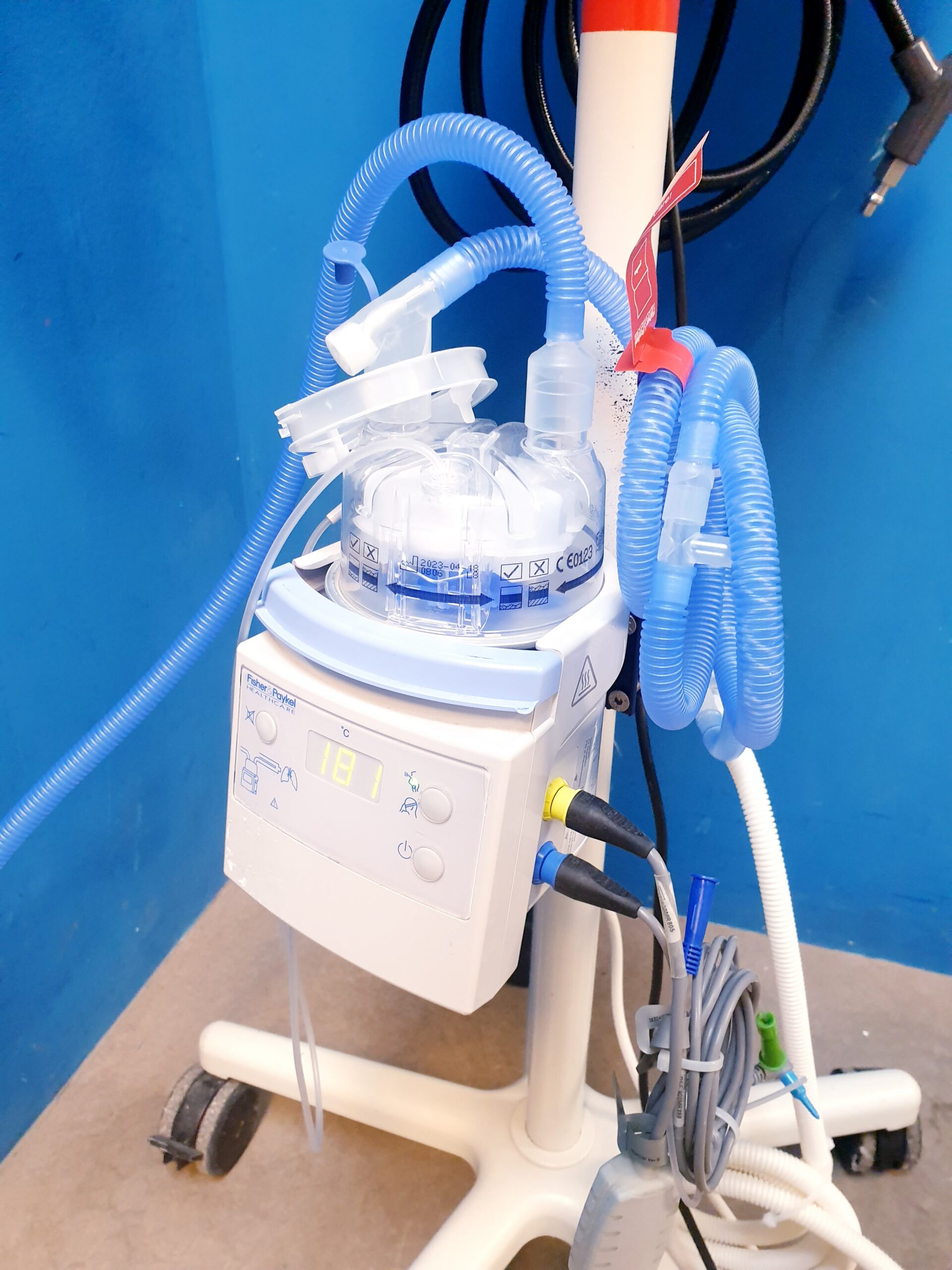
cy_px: 635
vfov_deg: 67.3
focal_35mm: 26
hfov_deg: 53.1
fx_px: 953
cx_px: 476
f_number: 2.4
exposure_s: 1/50
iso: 400
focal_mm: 4.3
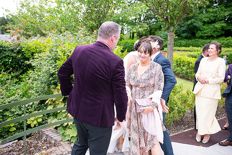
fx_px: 206
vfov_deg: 41.1
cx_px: 116
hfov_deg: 58.7
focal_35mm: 32
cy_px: 78
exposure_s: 1/800
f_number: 3.5
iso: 250
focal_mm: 32
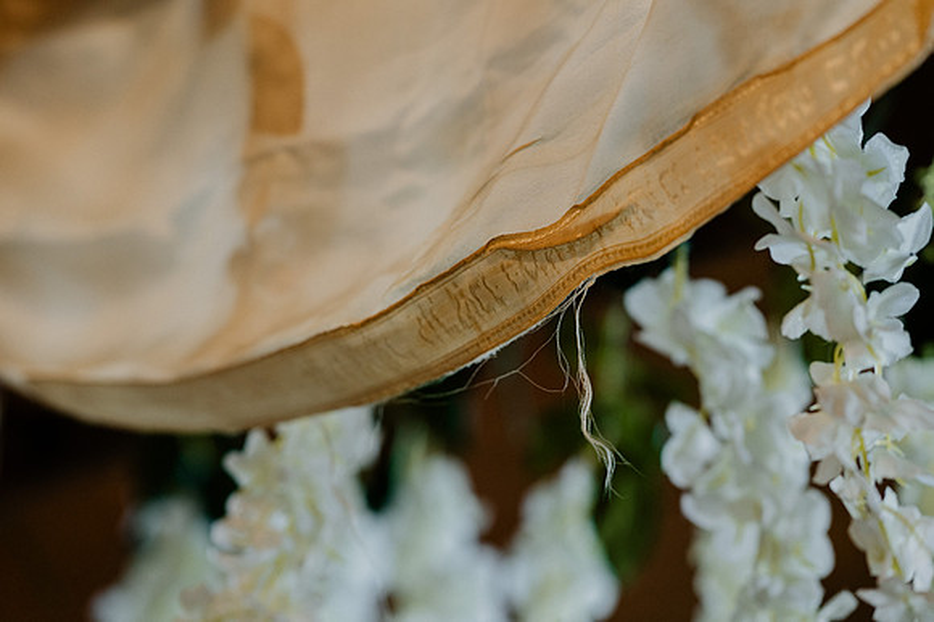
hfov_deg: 19.5
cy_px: 311
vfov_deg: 13.0
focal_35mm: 105
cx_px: 467
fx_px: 2723
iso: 1600
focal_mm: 105
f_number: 3.2
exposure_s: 1/500
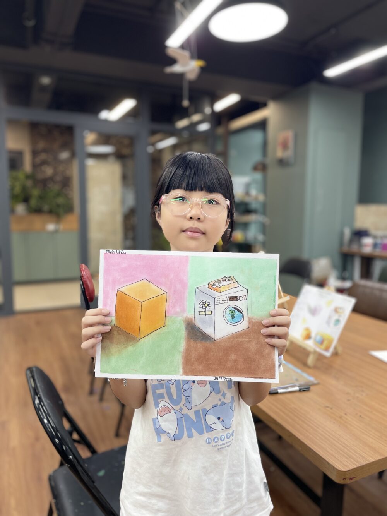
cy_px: 258
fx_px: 388
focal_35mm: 26
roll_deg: +0.1
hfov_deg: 53.1
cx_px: 194
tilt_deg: -6.9
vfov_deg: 67.3
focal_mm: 4.2
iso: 80
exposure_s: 1/100
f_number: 1.6
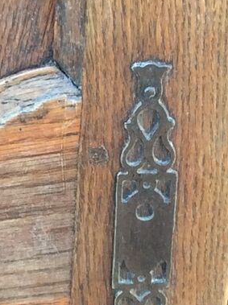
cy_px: 142
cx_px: 7
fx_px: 1488
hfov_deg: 8.7
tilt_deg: -33.8
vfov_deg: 11.7
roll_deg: -2.9
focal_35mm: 169
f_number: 2.4
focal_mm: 3.3
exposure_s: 1/25
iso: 32
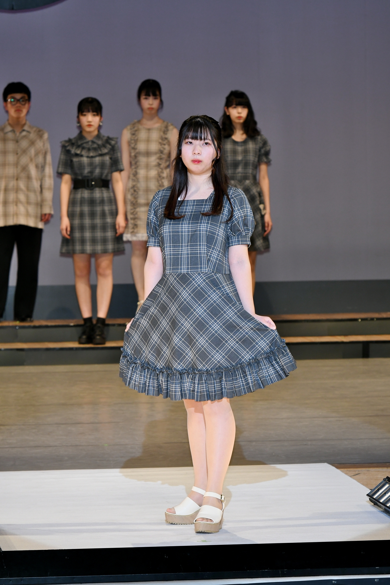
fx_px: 3169
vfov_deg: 10.5
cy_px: 292
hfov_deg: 7.0
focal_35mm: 195
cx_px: 195
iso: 800
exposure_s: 1/250
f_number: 5.6
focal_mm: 130
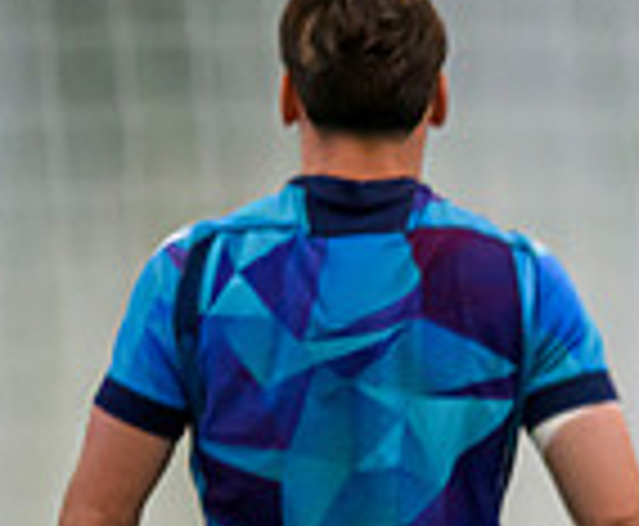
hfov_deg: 0.7
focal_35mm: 2670
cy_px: 646
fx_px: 51090
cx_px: 1610
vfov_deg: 0.6
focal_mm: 560
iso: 5000
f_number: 4
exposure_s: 1/1000
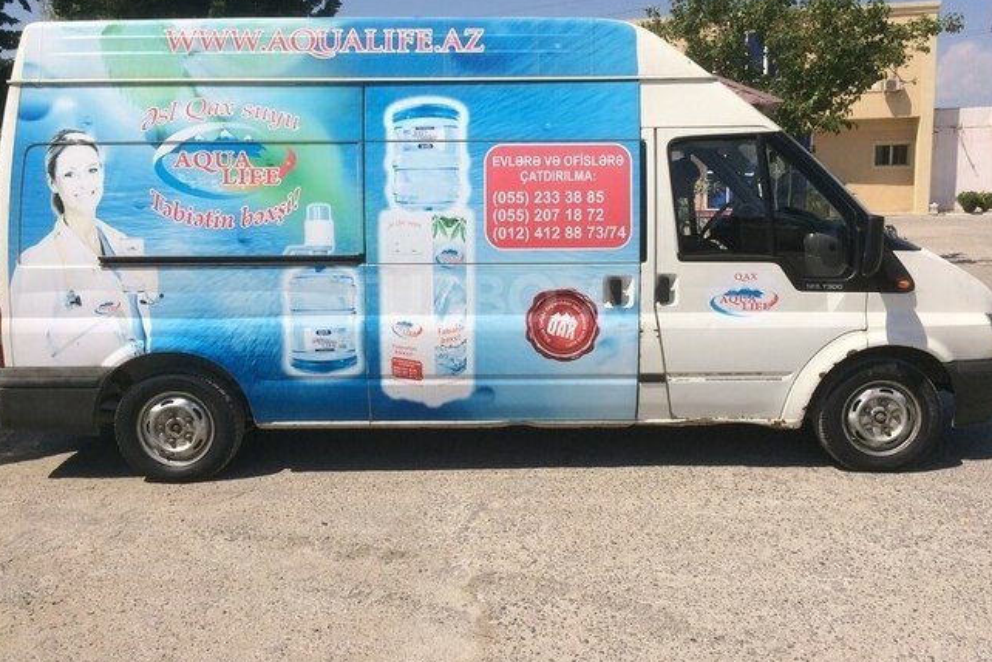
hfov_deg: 60.3
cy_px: 298
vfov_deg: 42.3
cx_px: 502
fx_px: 854
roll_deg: +0.4
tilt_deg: -7.7
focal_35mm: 31
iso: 32
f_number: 2.2
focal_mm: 4.15
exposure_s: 1/3731
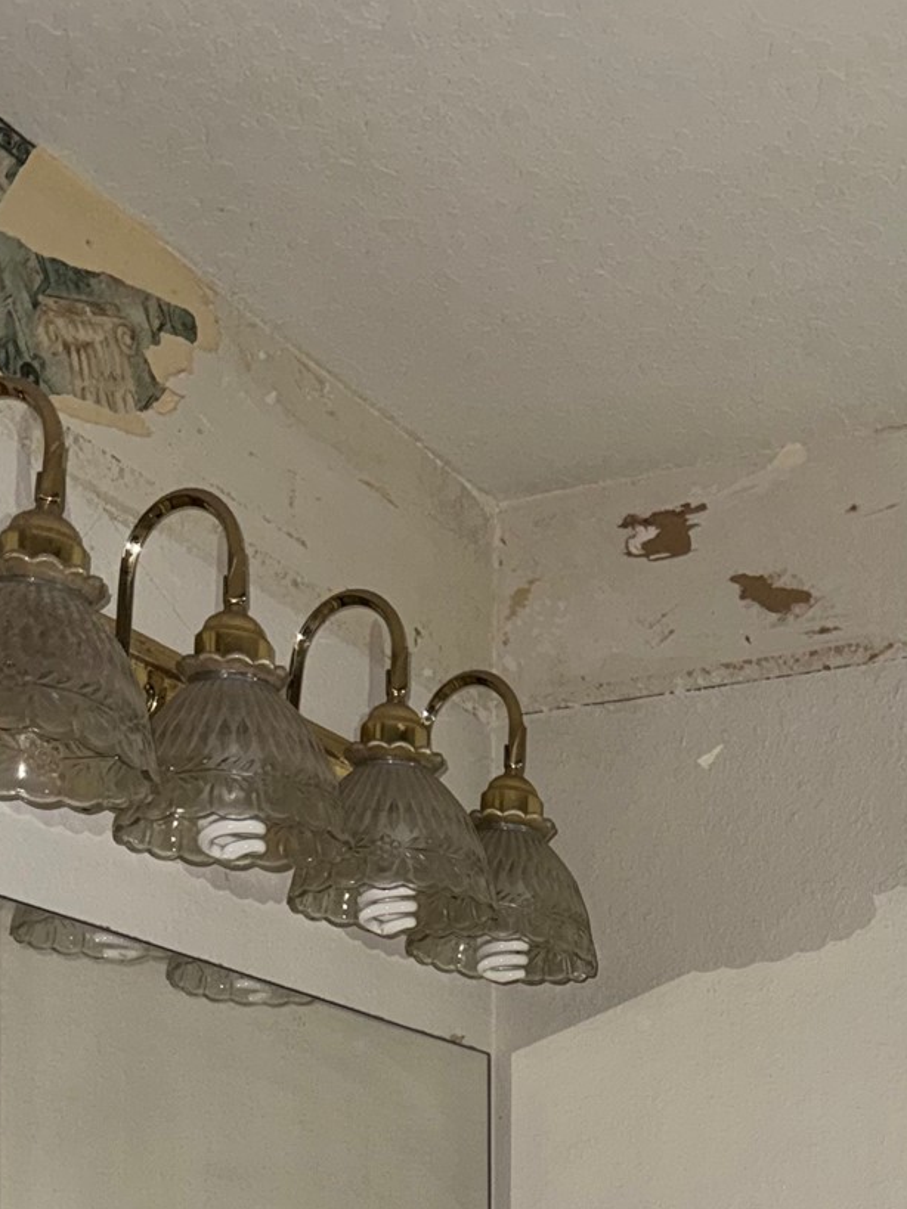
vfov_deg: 28.4
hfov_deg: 23.8
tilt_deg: +0.5
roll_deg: -0.1
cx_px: 793
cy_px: 1413
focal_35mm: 60
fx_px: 2097
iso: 64
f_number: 1.78
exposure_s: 1/14
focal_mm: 6.76
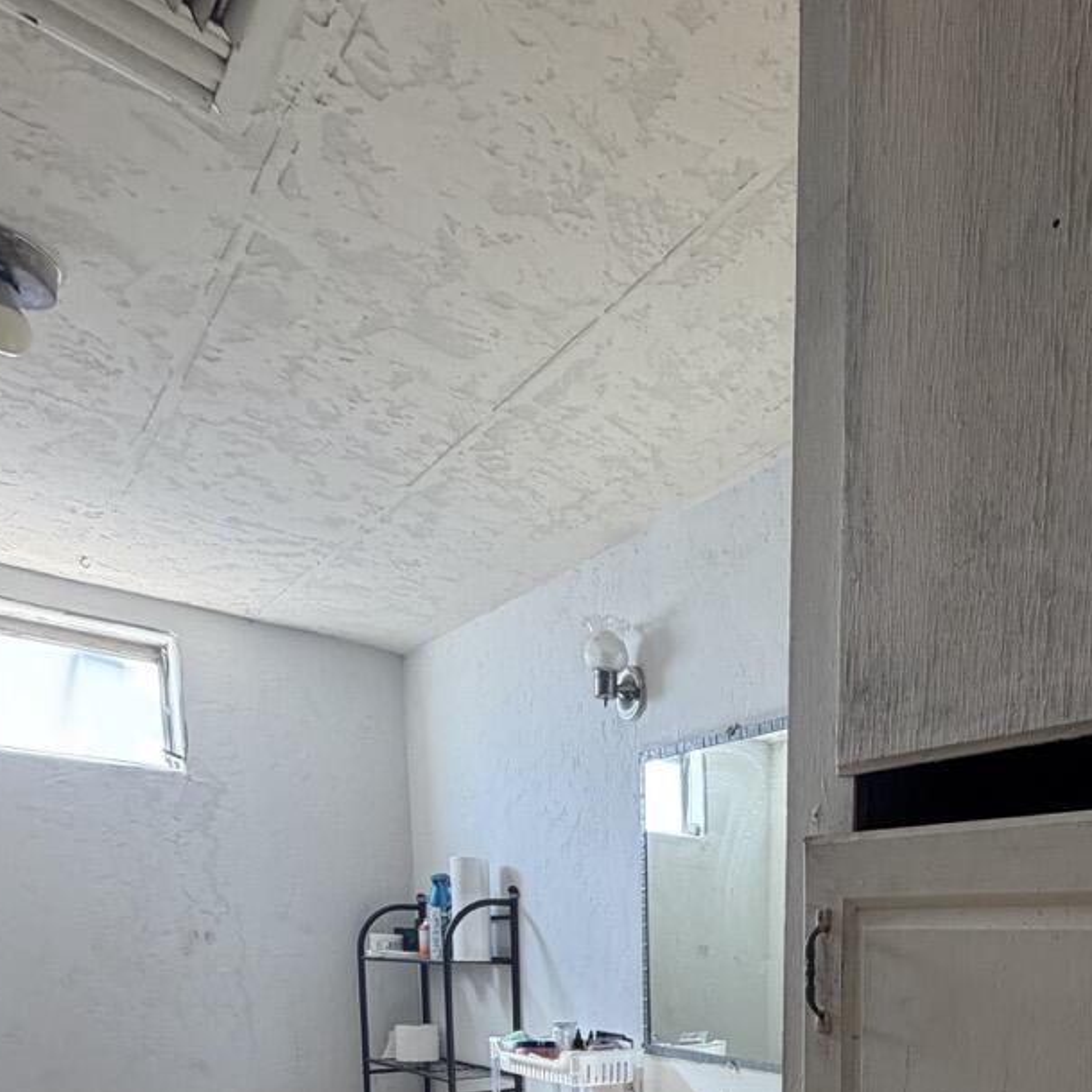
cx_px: 834
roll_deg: -1.2
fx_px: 928
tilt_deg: -10.2
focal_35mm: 26
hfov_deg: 57.5
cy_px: 1088
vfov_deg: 49.8
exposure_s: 1/121
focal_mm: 2.22
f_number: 2.2
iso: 200
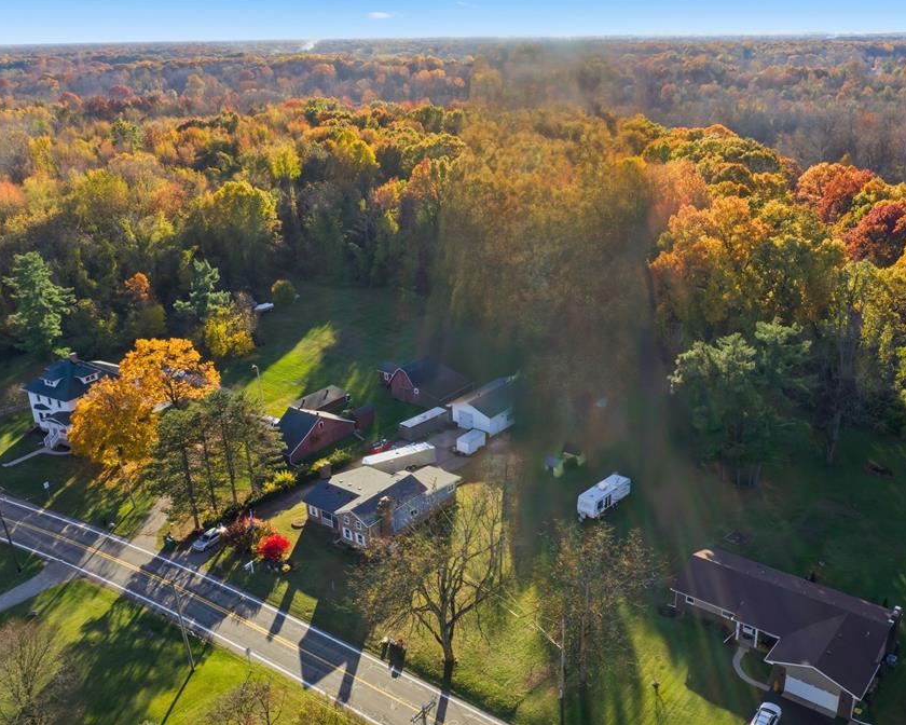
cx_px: 516
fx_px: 858
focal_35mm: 32
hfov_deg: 55.5
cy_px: 360
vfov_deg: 45.8
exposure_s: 1/160
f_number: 10
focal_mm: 10.3
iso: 200
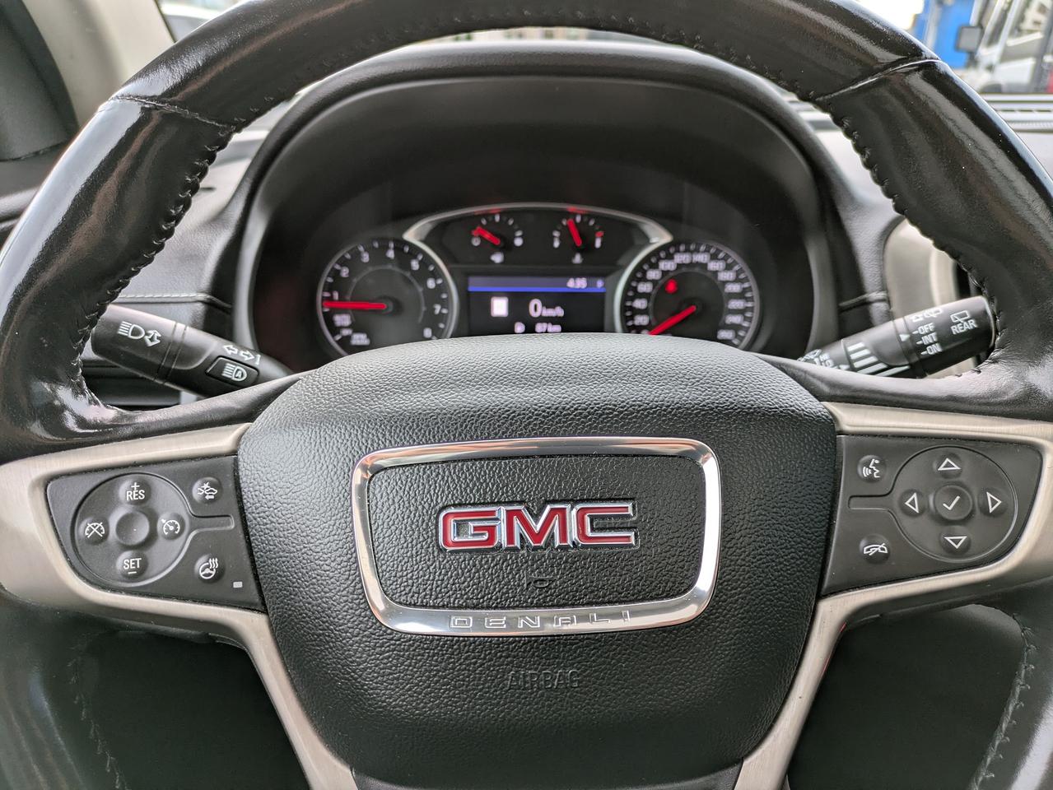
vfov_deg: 54.9
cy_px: 395
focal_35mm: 25
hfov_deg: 69.4
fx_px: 761
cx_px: 526
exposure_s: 1/50
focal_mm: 5.43
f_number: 1.89
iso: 44
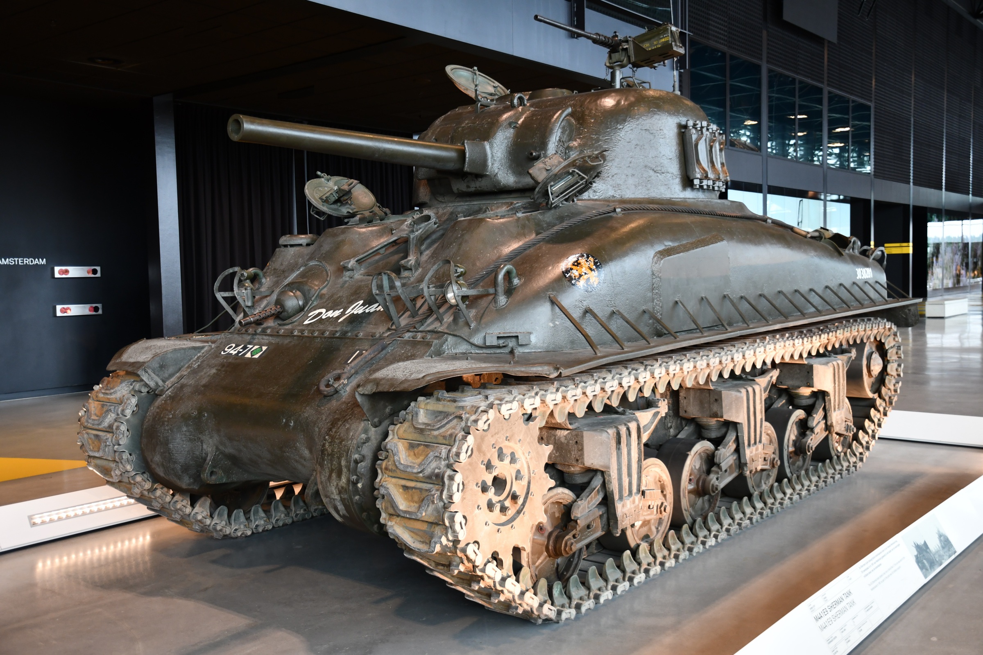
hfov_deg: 53.1
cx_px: 492
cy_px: 328
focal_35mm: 36
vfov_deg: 36.9
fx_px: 983
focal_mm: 24
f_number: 3.2
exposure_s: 1/40
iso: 500
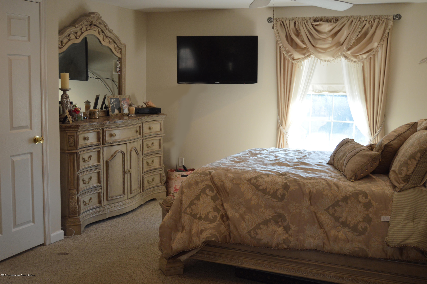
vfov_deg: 31.8
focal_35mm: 42
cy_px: 142
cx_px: 214
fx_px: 498
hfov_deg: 46.4
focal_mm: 28
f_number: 4.5
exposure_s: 1/100
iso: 400
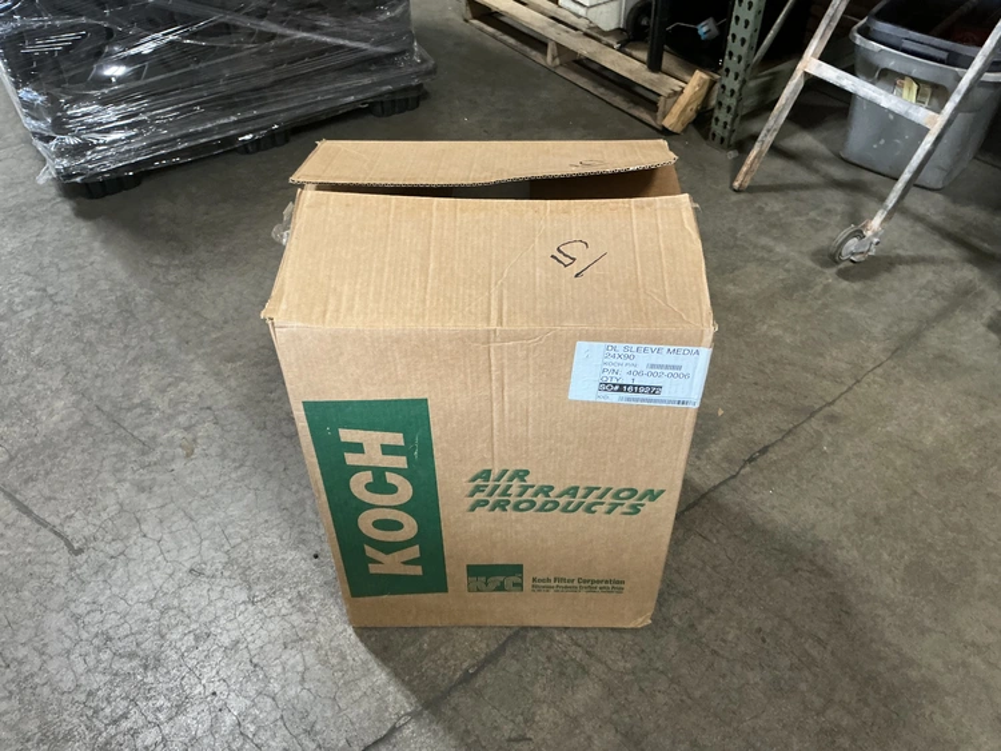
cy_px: 376
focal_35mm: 28
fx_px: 810
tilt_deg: -43.6
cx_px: 500
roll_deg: +0.2
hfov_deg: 63.4
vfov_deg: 49.8
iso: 320
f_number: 1.8
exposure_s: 1/40
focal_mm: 3
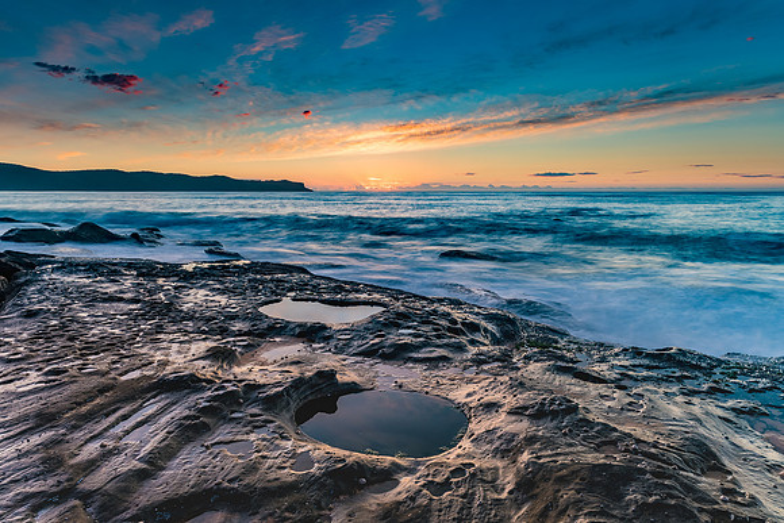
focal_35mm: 25
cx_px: 392
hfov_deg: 71.8
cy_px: 262
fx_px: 541
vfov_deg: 51.6
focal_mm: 16
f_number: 11
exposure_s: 2.5
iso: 50
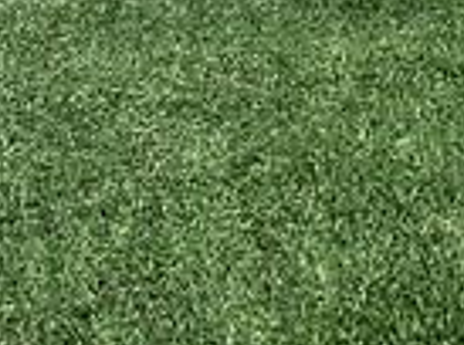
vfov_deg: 14.7
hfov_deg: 25.4
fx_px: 1016
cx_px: 119
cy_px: -409
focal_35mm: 76
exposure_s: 1/320
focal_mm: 24
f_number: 7.1
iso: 100
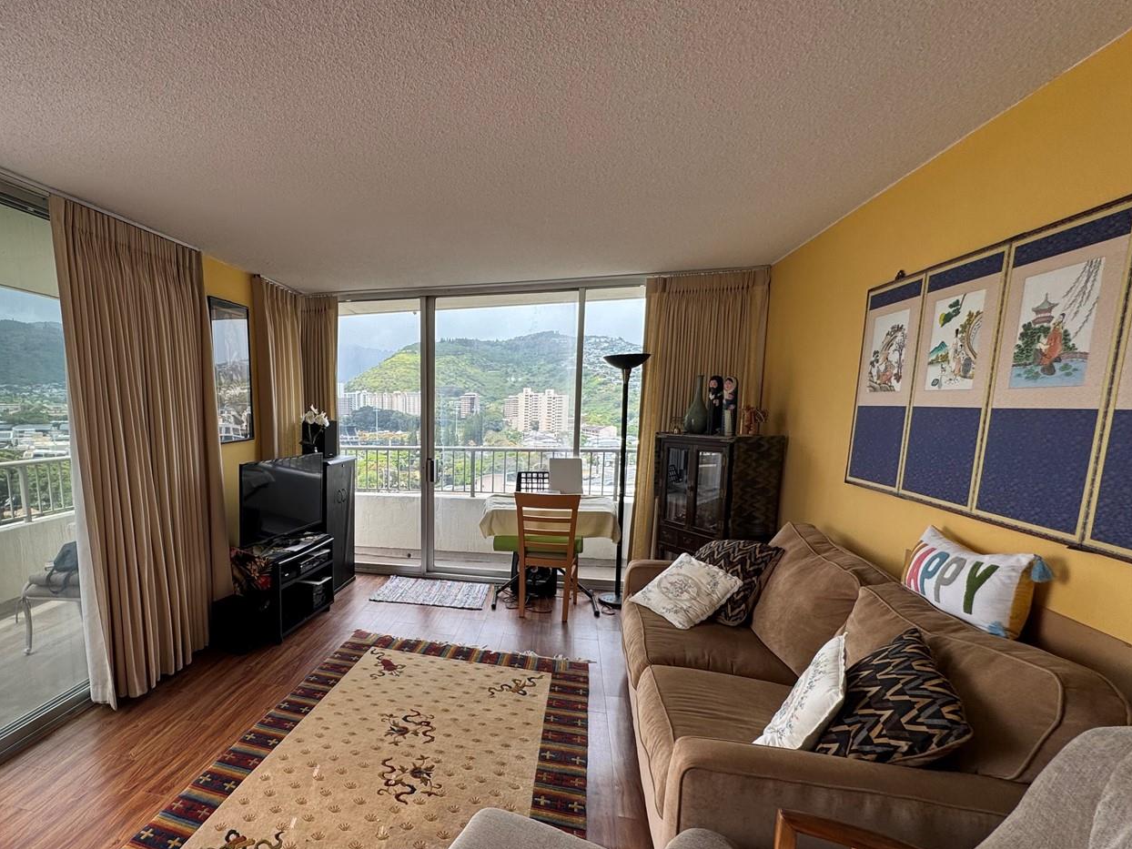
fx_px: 589
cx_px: 407
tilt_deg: -8.9
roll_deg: -0.2
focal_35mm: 18
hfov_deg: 85.6
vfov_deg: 71.1
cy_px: 496
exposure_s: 1/215
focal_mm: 2.22
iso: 40
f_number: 2.2
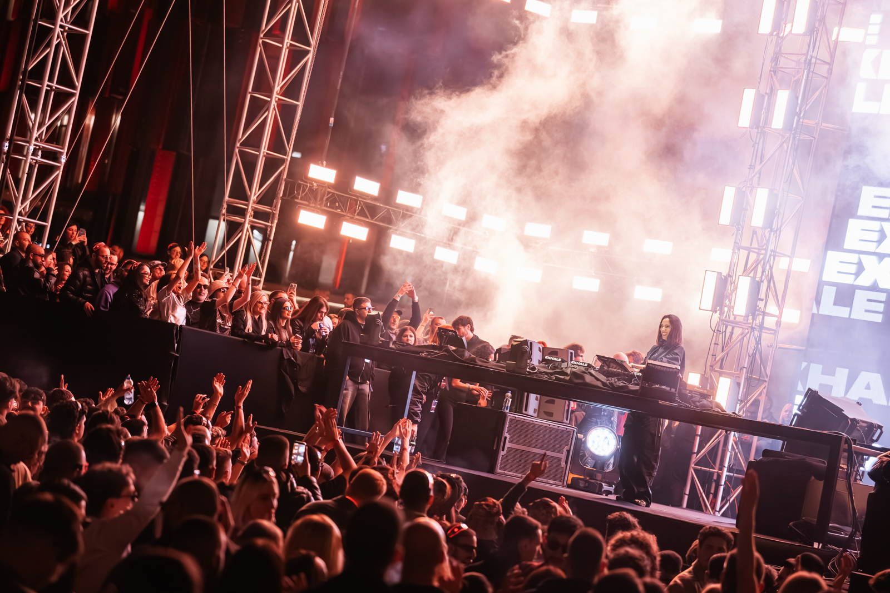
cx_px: 459
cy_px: 301
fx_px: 2555
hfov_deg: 19.8
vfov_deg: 13.2
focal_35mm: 103
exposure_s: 1/250
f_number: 2.8
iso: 3200
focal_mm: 98
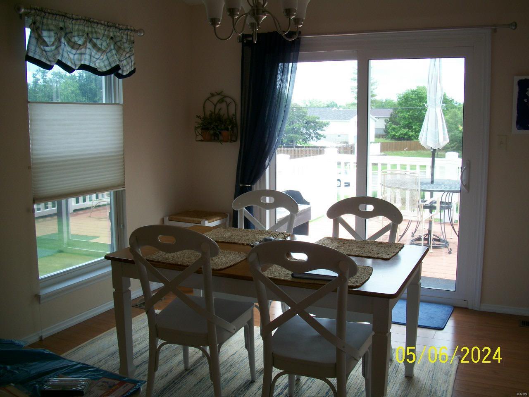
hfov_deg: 52.6
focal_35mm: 35
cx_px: 264
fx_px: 535
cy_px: 198
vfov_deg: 40.7
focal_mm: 6.3
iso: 80
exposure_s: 1/125
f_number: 3.1
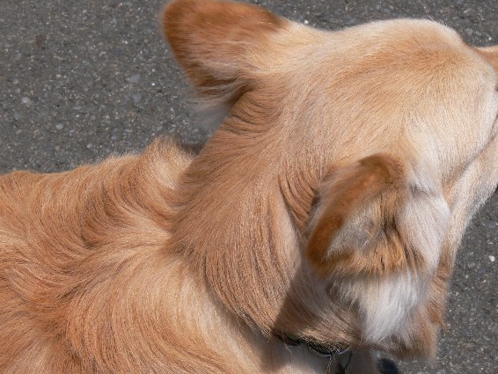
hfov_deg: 17.4
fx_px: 1626
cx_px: 345
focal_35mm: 113
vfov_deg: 13.1
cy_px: 132
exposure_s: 1/400
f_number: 6.3
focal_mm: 17
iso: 80
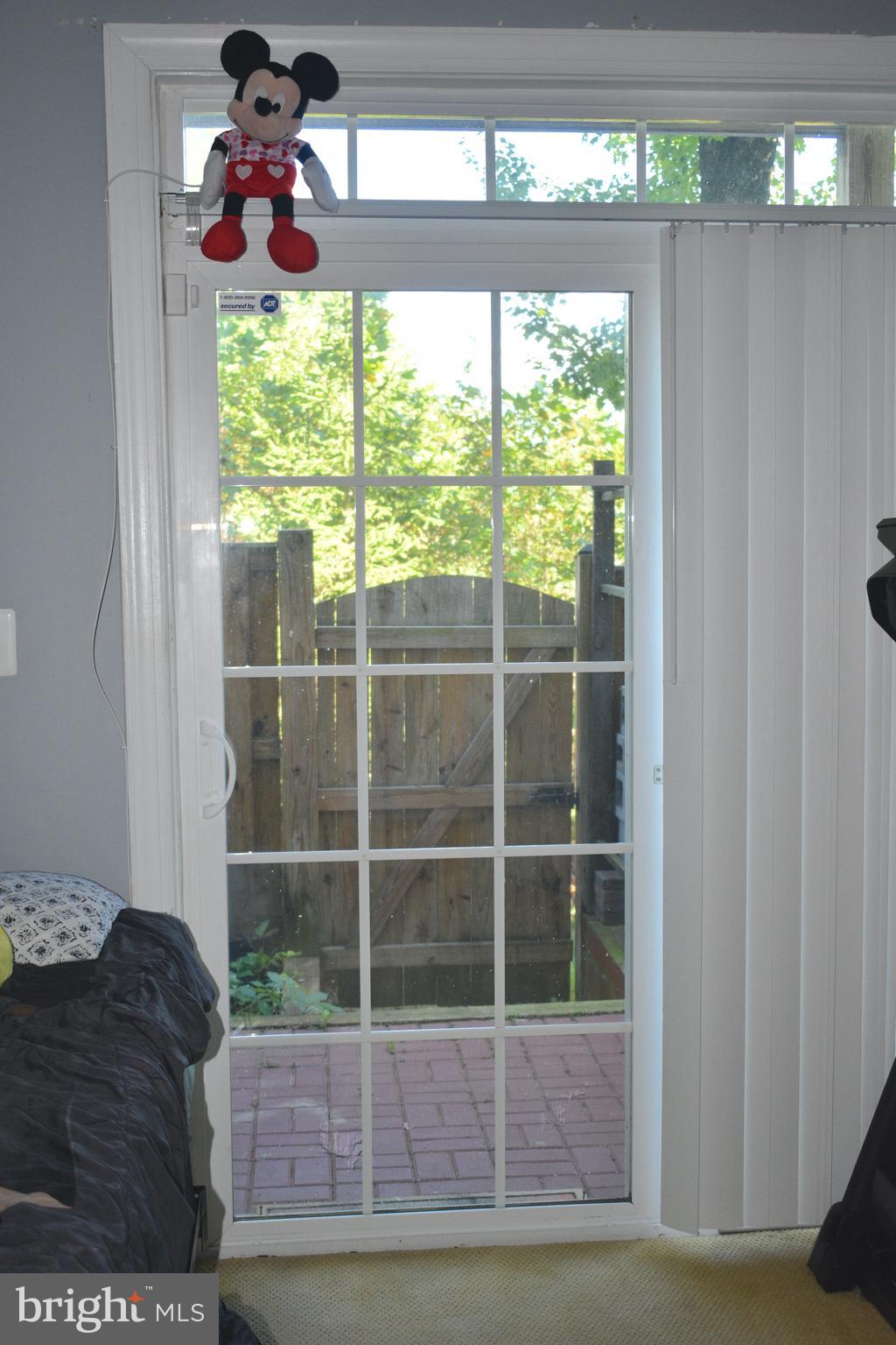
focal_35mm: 45
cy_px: 672
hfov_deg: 29.9
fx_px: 1680
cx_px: 448
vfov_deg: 43.6
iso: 800
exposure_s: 1/125
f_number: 4.2
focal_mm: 30
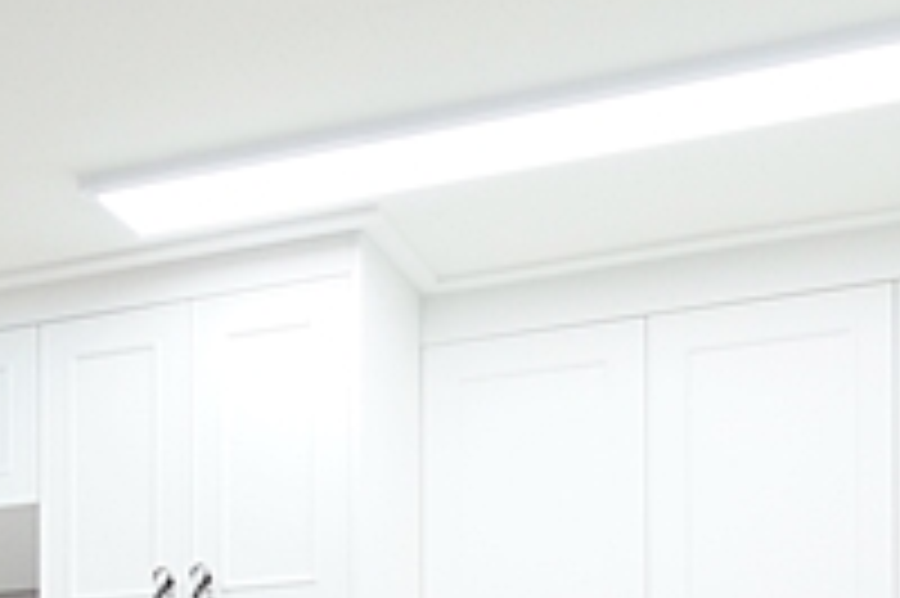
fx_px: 1499
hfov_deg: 33.4
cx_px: 486
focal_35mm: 60
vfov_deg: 19.7
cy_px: 890
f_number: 4
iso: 800
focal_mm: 10
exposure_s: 1/160
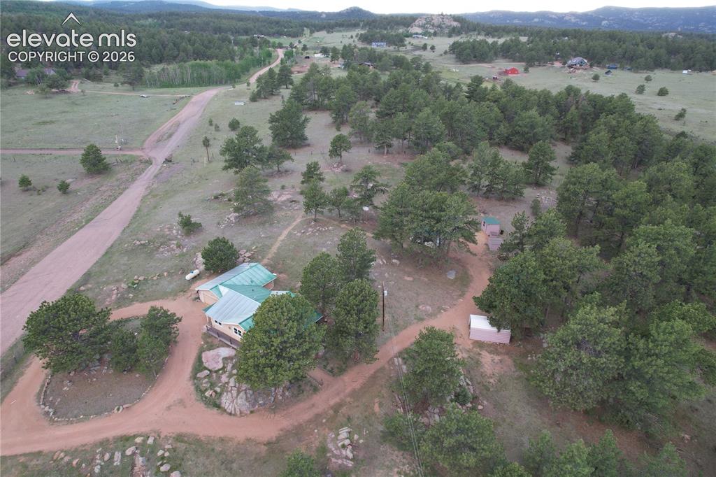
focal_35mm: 22
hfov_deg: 78.6
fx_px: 437
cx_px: 358
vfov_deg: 57.2
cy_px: 238
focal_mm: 8.38
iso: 140
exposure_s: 1/180
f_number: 2.8
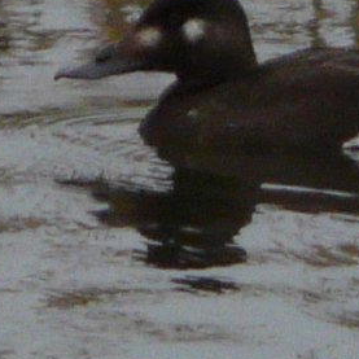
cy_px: 105
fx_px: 12062
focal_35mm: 1028
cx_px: 315
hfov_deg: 1.7
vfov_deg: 1.7
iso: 200
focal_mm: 82.8
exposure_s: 1/500
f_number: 4.2
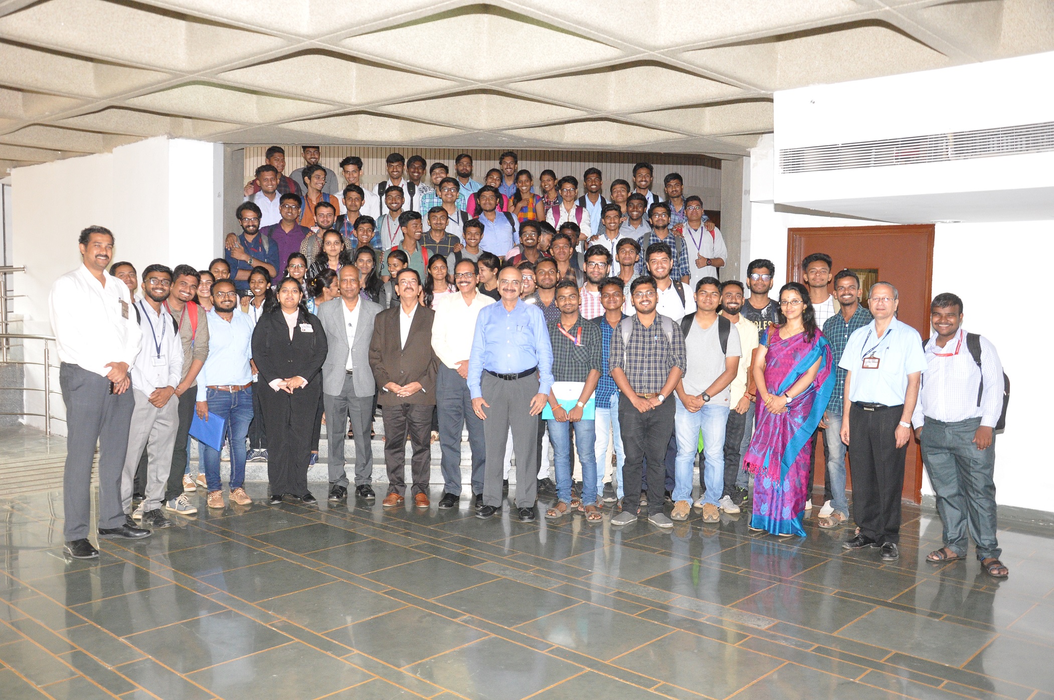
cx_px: 527
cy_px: 350
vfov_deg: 41.6
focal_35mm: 32
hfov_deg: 59.6
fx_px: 921
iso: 2000
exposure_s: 1/125
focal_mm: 21
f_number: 5.6
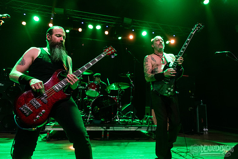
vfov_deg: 53.2
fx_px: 159
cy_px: 80
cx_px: 119
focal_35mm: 24
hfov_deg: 73.7
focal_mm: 24
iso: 2500
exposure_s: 1/125
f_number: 3.2
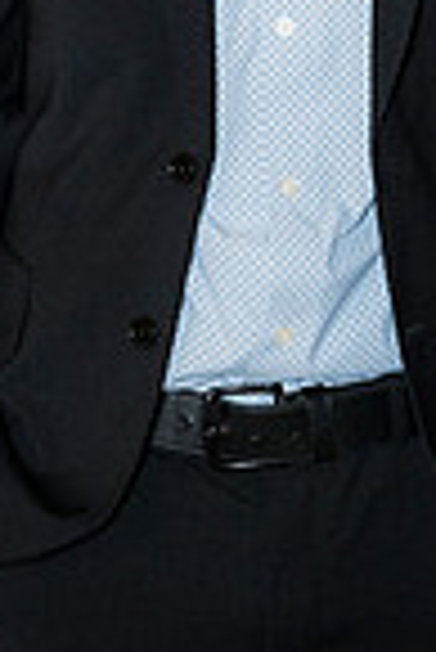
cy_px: -243
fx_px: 2700
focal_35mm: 149
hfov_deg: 9.2
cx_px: 283
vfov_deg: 13.2
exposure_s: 1/125
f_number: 4
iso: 3200
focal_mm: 48
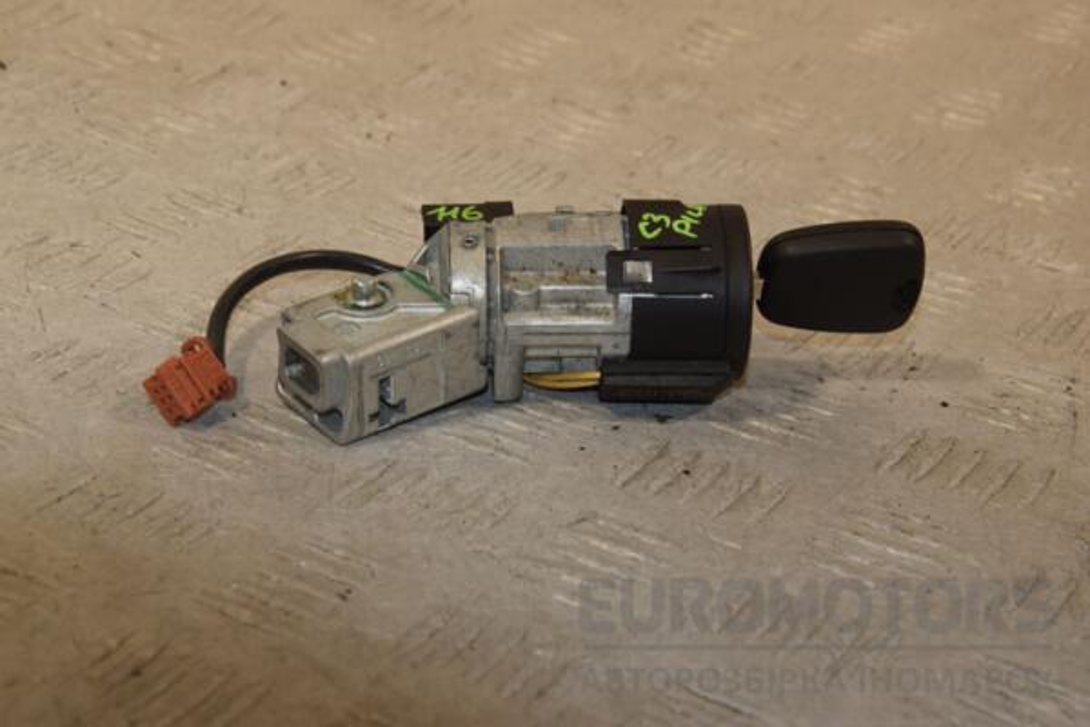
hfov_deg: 26.0
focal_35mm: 78
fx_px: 2361
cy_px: 364
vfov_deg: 17.5
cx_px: 545
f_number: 8
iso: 800
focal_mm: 52
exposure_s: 1/200
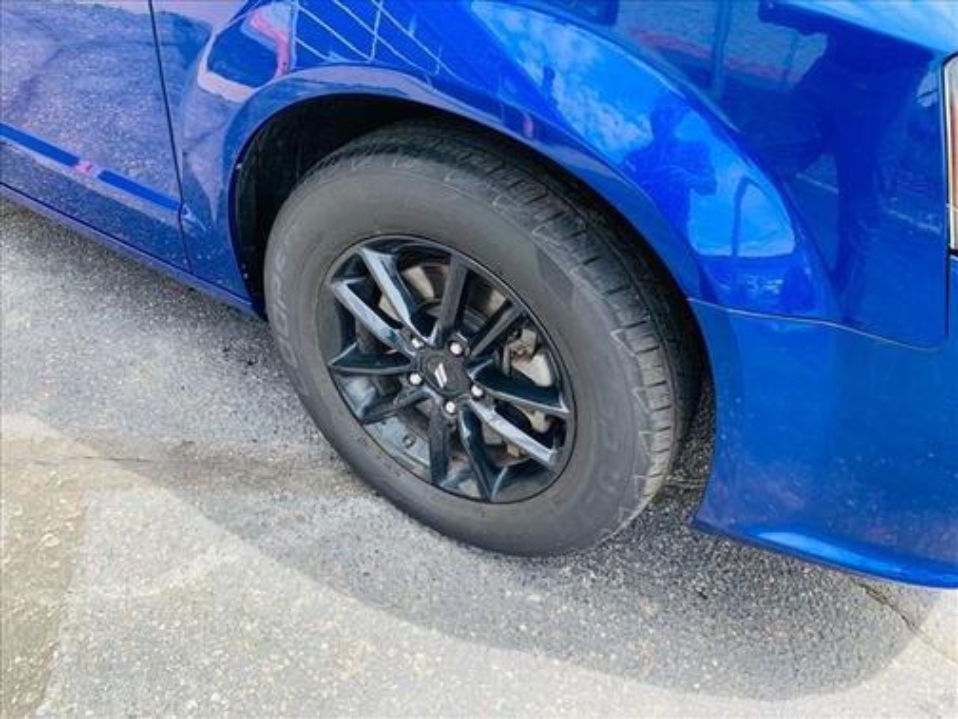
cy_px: 360
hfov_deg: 67.3
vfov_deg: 53.1
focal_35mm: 26
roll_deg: +6.1
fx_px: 720
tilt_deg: -39.3
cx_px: 479
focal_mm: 4.25
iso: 25
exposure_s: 1/231
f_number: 1.8
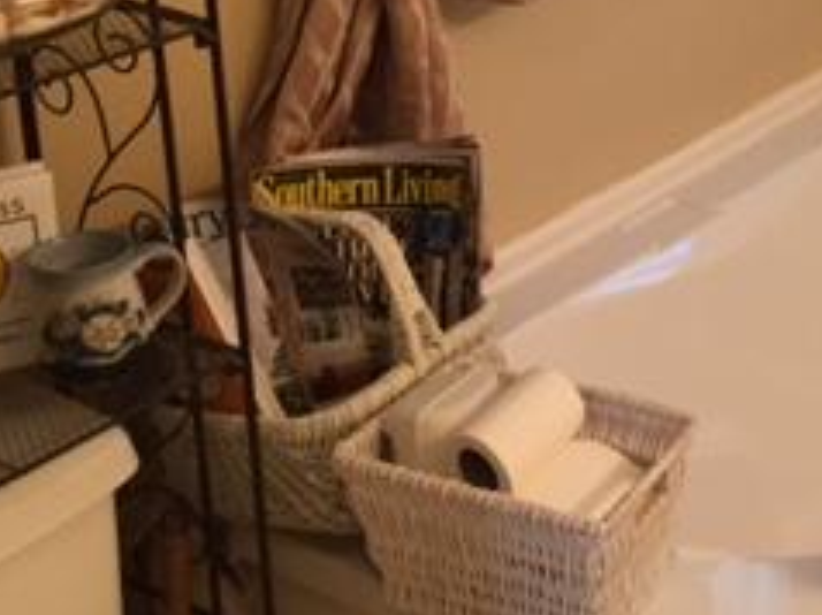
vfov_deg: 18.6
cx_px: 801
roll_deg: -1.2
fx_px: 1850
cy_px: 73
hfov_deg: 24.1
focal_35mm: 78
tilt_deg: -20.9
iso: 80
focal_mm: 4.15
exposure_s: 1/30
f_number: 2.2
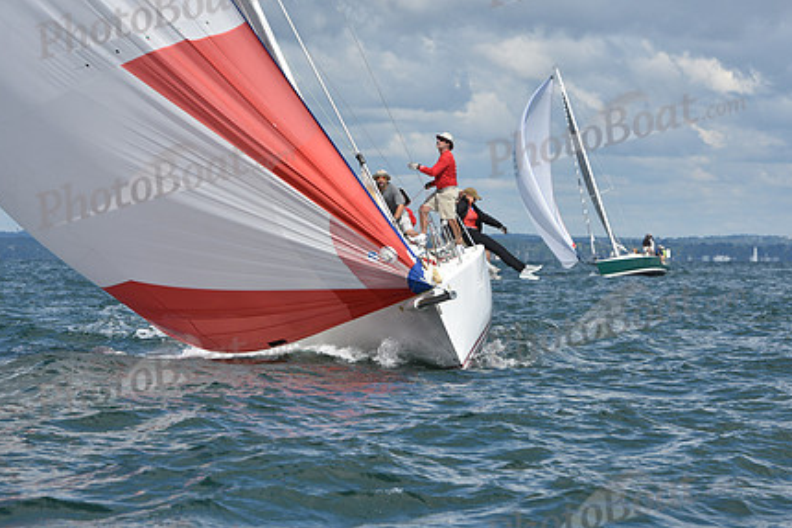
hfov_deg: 9.5
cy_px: 251
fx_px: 4753
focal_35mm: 216
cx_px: 392
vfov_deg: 6.4
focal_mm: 160
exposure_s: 1/1250
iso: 250
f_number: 8
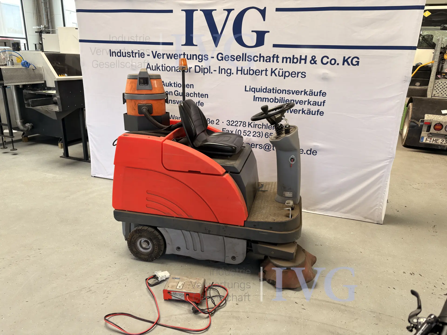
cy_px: 168
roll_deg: -1.2
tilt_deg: -18.1
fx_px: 336
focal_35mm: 26
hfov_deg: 67.3
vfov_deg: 53.1
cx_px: 224
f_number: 1.6
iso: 32
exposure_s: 1/122
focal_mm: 5.96
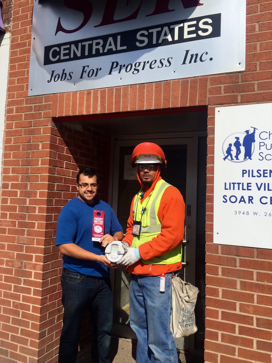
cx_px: 136
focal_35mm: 29
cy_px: 182
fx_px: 304
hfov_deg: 48.2
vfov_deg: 61.7
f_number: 2.2
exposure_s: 1/3968
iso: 32
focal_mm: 4.15
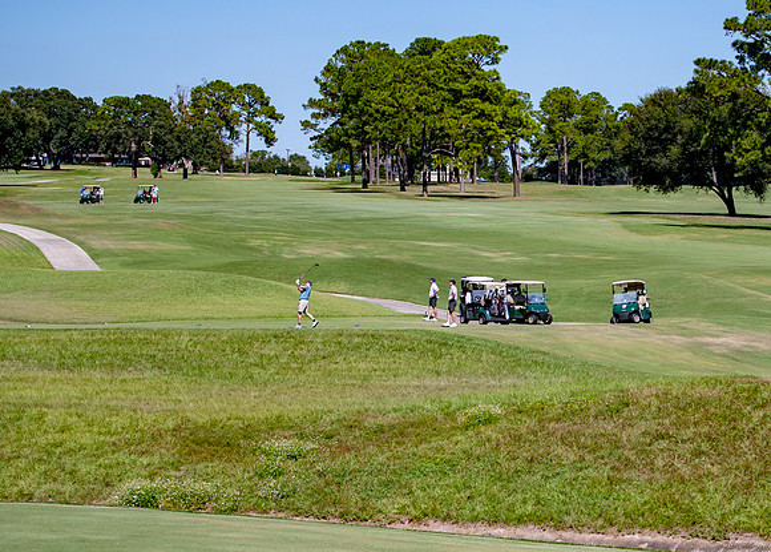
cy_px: 270
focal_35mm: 140
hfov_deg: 14.2
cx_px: 567
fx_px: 3077
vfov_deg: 10.2
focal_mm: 78
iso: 100
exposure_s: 1/2500
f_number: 2.8
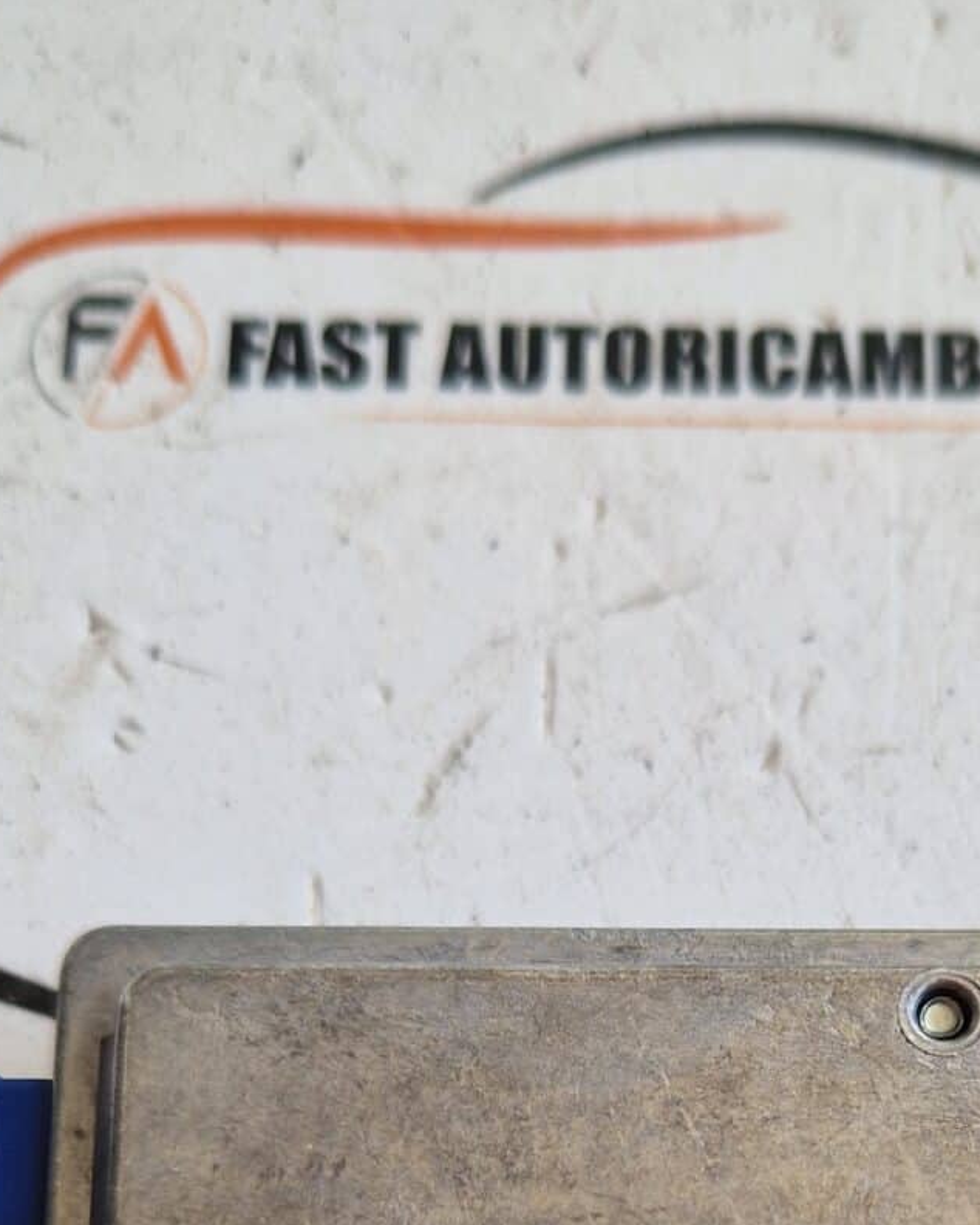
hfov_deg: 25.9
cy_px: 1304
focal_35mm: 58
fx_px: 2104
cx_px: 720
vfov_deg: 29.7
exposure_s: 1/102
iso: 50
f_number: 1.8
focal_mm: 5.4
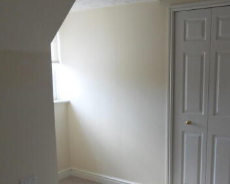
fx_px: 265
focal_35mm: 39
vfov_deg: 38.0
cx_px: 159
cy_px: 114
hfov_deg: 45.9
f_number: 3.3
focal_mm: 4.2
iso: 100
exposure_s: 1/60
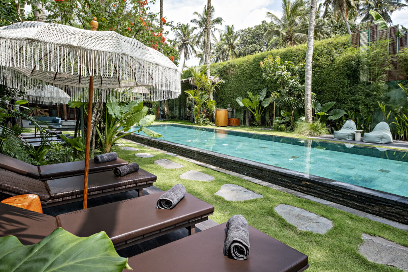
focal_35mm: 21
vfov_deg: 59.5
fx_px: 238
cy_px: 136
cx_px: 204
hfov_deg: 81.2
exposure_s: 1/250
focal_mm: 13.8
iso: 400
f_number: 8
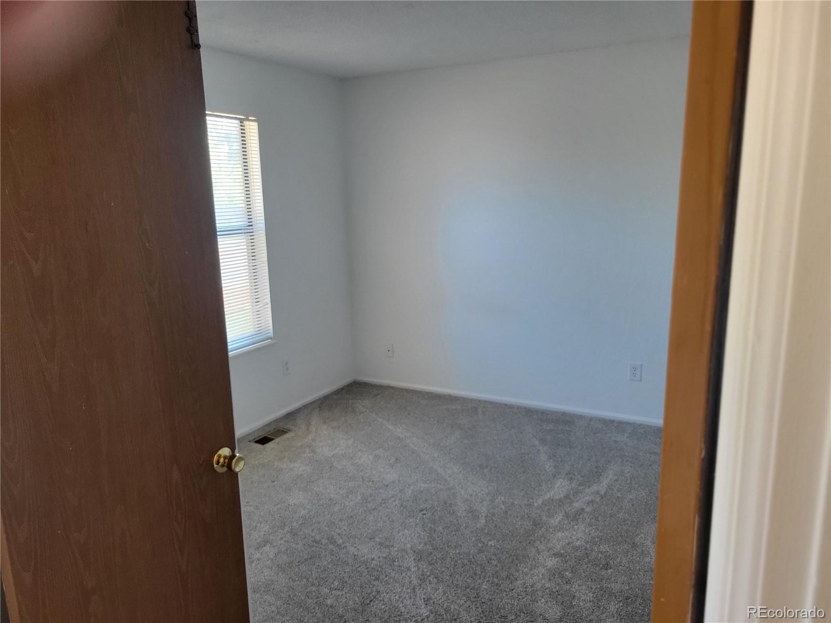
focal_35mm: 26
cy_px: 312
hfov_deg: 67.3
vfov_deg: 53.1
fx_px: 624
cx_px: 416
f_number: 1.8
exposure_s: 1/120
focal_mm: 5.4
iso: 200
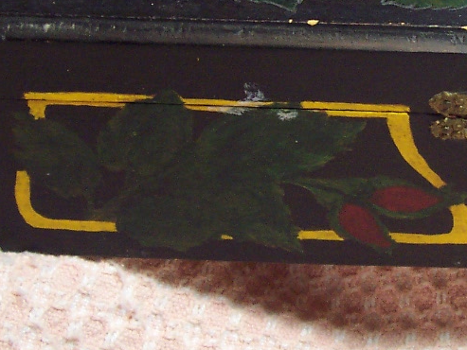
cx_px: 475
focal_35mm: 90
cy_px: 135
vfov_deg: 16.4
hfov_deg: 21.0
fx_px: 1214
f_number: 2.8
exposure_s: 1/30
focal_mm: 5.6
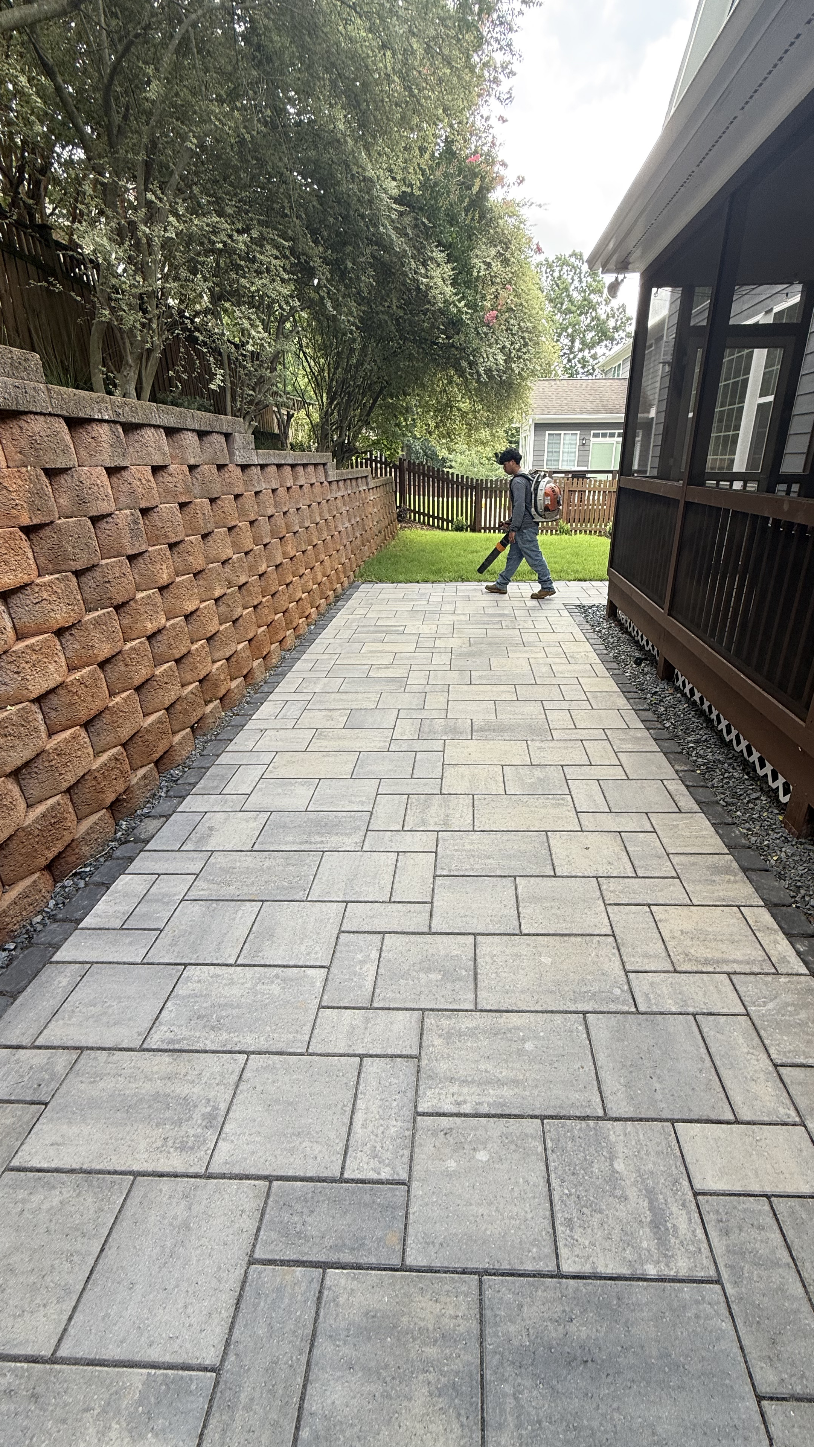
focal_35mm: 16
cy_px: 731
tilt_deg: -24.2
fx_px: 614
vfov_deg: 99.4
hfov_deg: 67.0
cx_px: 437
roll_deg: -1.1
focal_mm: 2.22
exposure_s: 1/110
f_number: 2.2
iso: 40
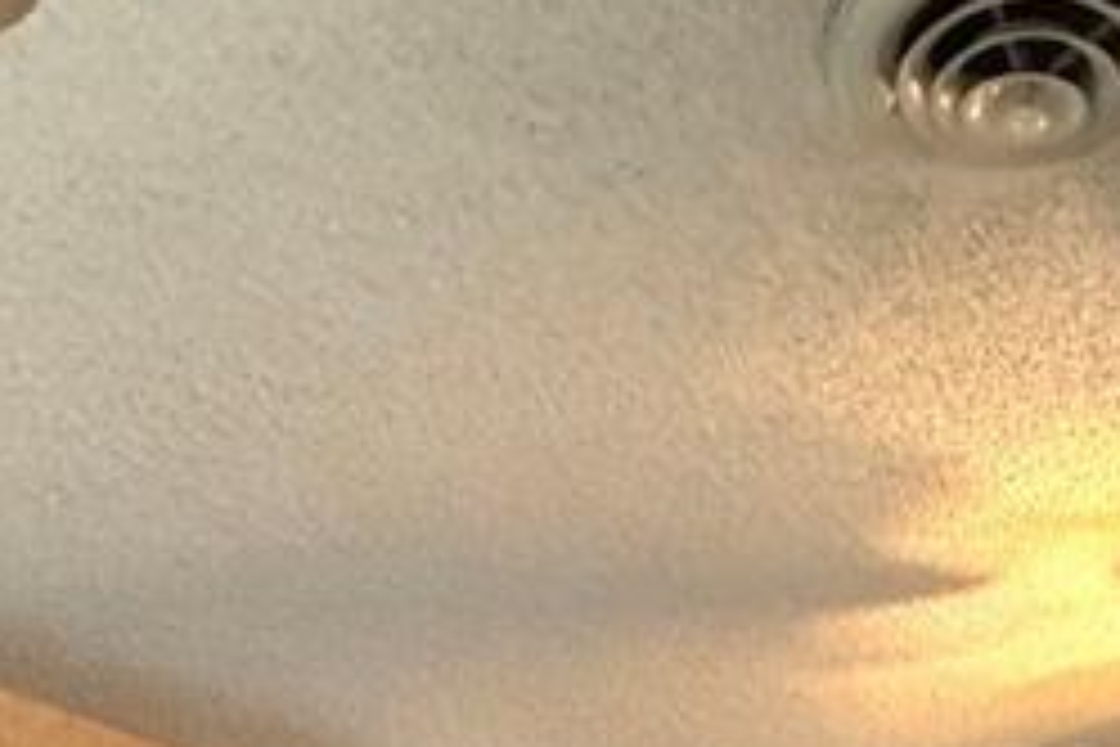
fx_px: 1867
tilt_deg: -8.4
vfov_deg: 15.5
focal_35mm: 60
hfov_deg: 32.7
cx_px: 859
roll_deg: +1.7
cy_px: 1670
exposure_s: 1/60
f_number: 2.2
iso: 800
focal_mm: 2.22
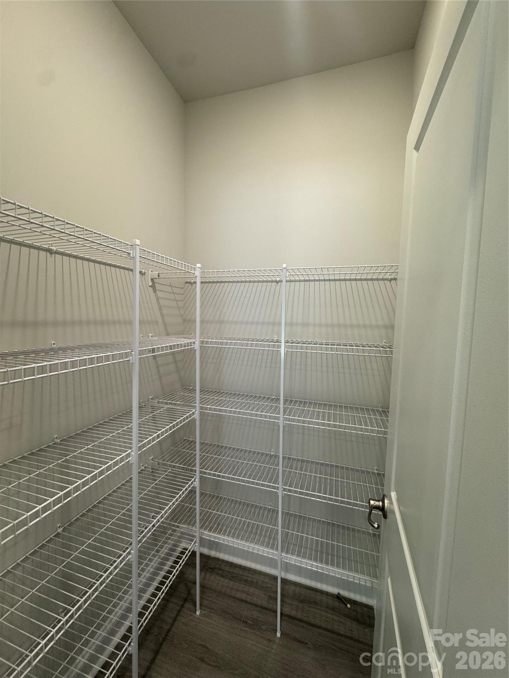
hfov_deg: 85.7
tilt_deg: -3.8
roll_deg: -0.9
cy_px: 339
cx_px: 254
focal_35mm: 14
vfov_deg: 102.1
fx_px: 274
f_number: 2.2
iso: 200
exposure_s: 1/120
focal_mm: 2.22
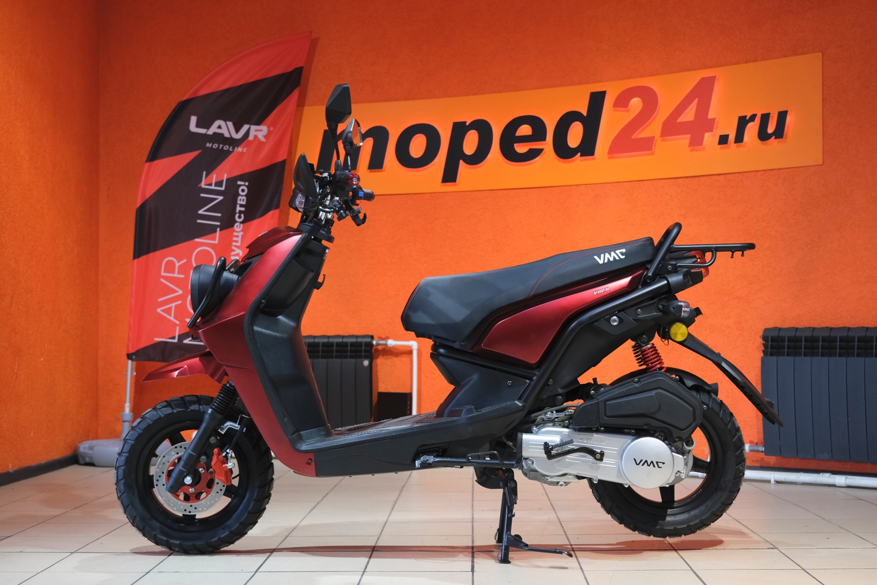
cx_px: 438
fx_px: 1194
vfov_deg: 27.5
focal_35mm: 49
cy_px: 292
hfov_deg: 40.3
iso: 1600
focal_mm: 32.5
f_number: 4
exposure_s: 1/100
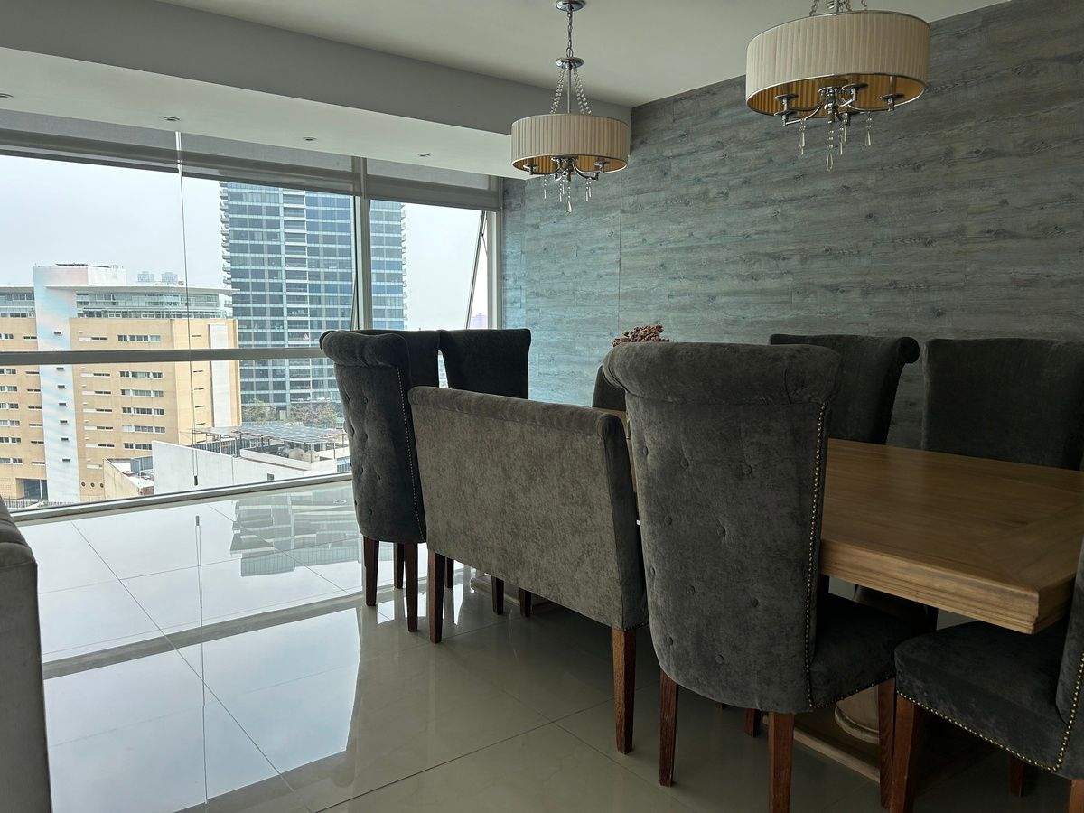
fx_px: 814
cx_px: 542
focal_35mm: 26
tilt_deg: -6.3
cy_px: 406
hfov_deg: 67.3
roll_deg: +0.1
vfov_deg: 53.1
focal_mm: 5.7
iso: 50
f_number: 1.5
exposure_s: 1/909
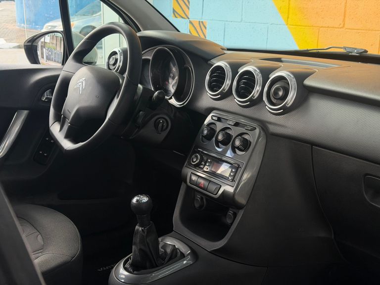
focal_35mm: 48
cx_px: 190
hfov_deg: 39.7
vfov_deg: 30.3
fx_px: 527
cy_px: 142
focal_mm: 6.76
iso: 160
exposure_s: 1/236
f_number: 1.78
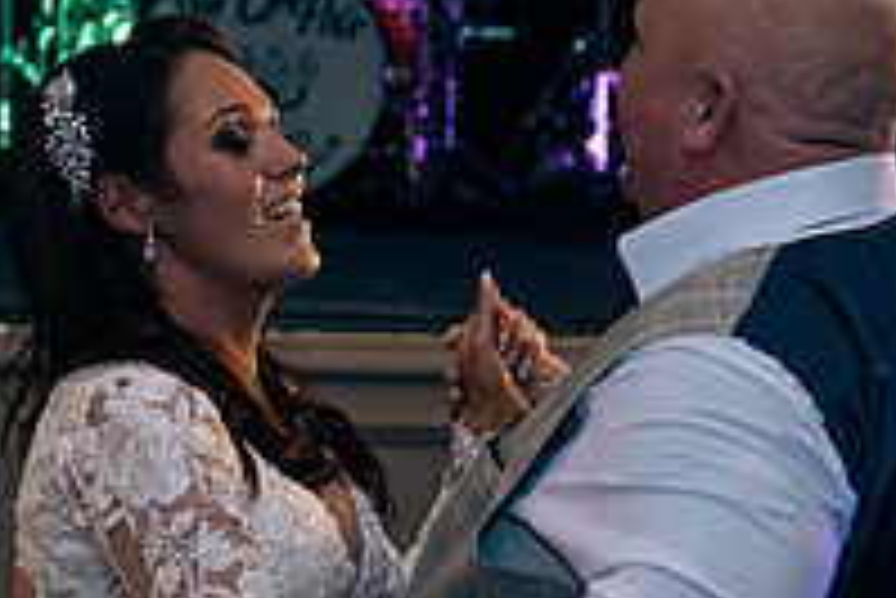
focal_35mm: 140
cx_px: 365
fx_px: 3487
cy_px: 429
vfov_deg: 9.8
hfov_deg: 14.6
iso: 640
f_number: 3.5
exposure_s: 1/160
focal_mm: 48
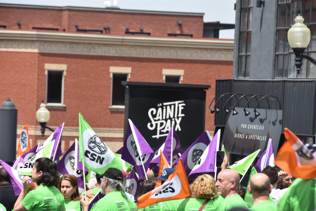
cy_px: 106
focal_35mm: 202
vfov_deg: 6.8
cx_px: 158
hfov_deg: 10.2
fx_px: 1778
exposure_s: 1/1000
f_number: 8
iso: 400
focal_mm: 135
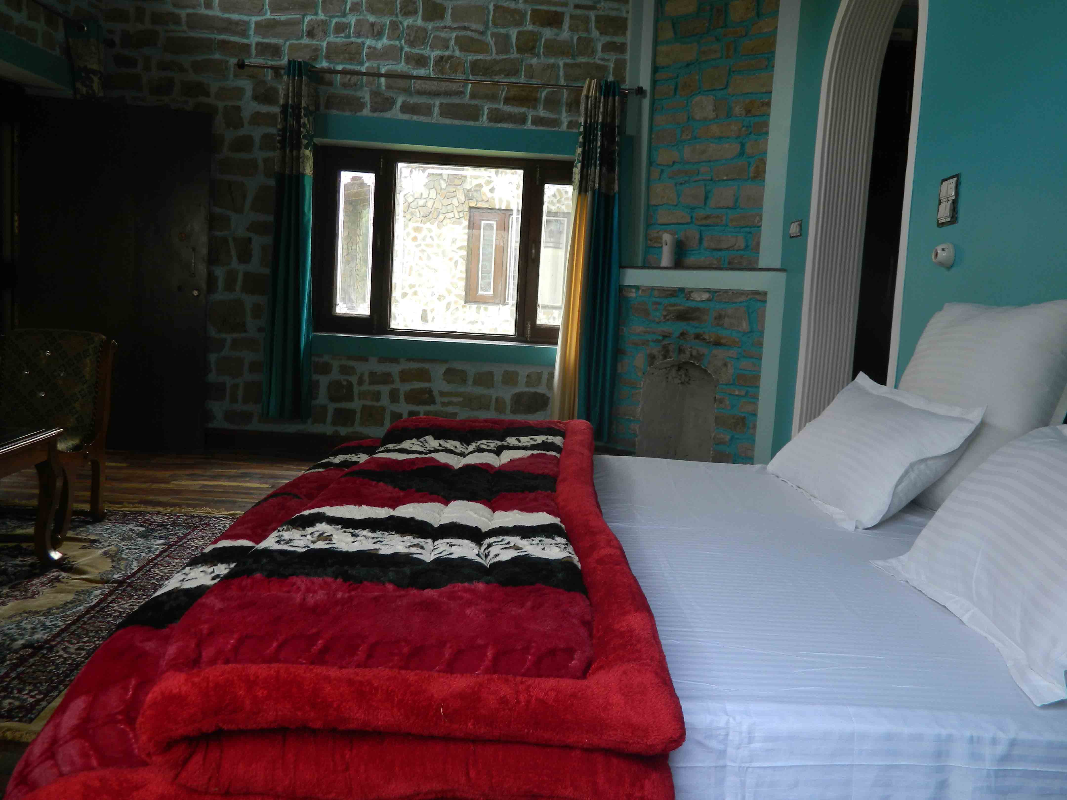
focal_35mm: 31
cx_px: 534
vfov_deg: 45.4
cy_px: 400
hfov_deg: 58.4
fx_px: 956
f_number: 3.2
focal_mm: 5.6
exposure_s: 1/40
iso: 80
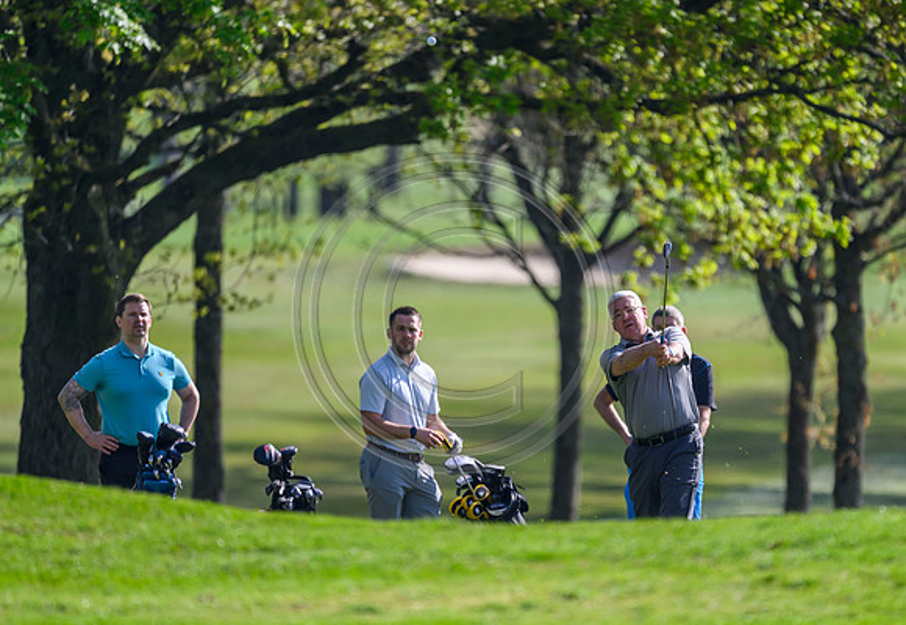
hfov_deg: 3.1
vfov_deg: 2.1
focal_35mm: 655
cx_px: 536
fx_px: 16668
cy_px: 357
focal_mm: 560
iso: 500
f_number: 4
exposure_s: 1/3200
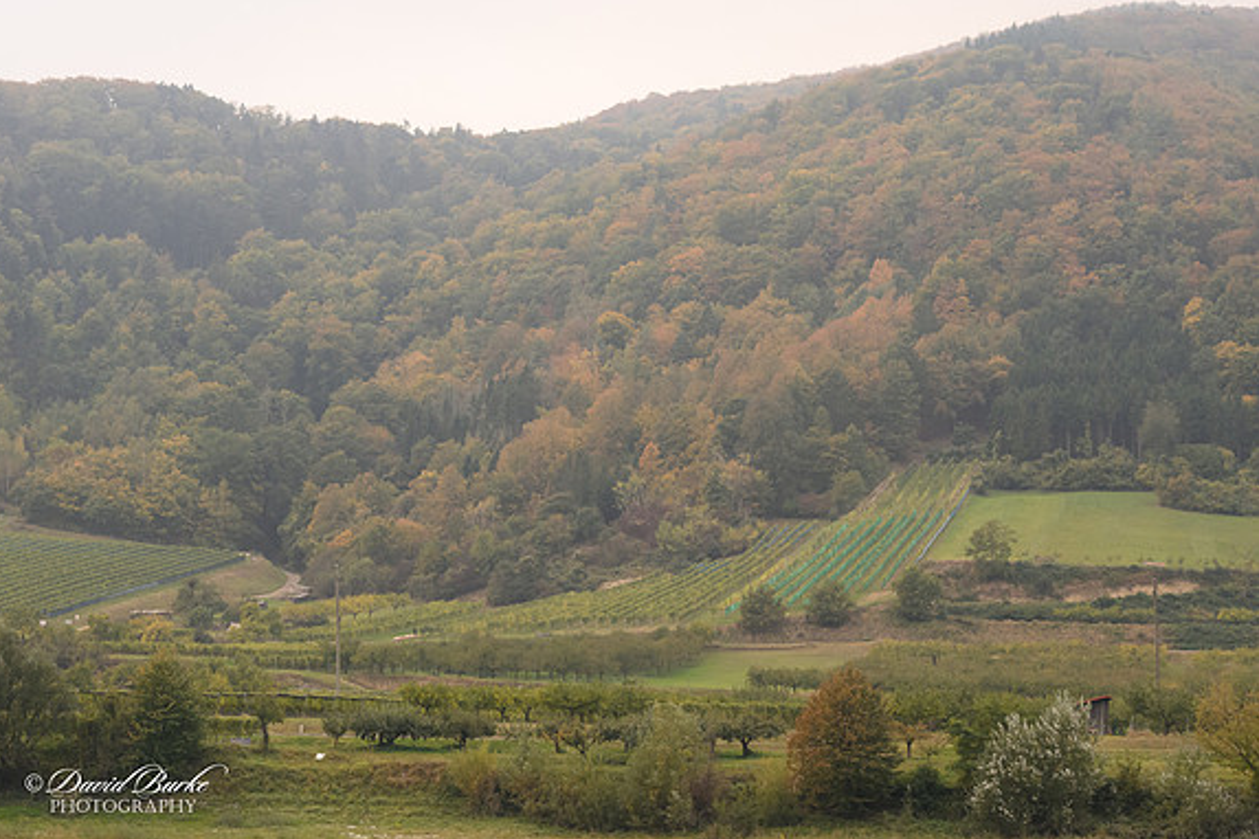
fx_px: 2972
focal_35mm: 85
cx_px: 624
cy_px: 422
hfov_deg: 23.9
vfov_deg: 16.1
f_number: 8
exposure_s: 1/400
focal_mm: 56
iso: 1100
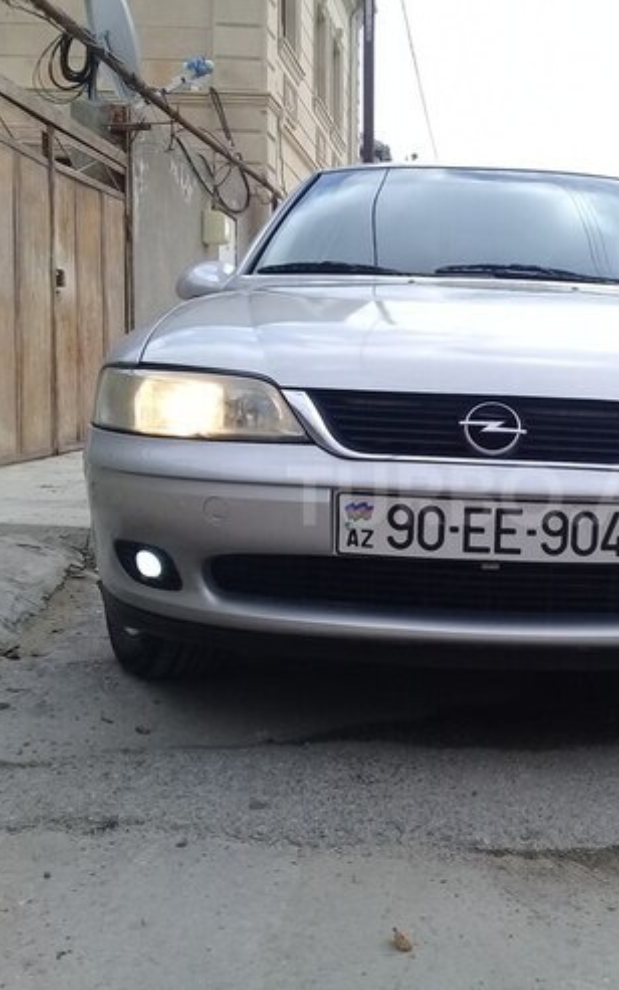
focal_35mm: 44
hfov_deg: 28.6
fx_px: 1188
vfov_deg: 45.3
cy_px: 495
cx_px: 492
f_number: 2.2
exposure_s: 1/568
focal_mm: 3.3
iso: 50
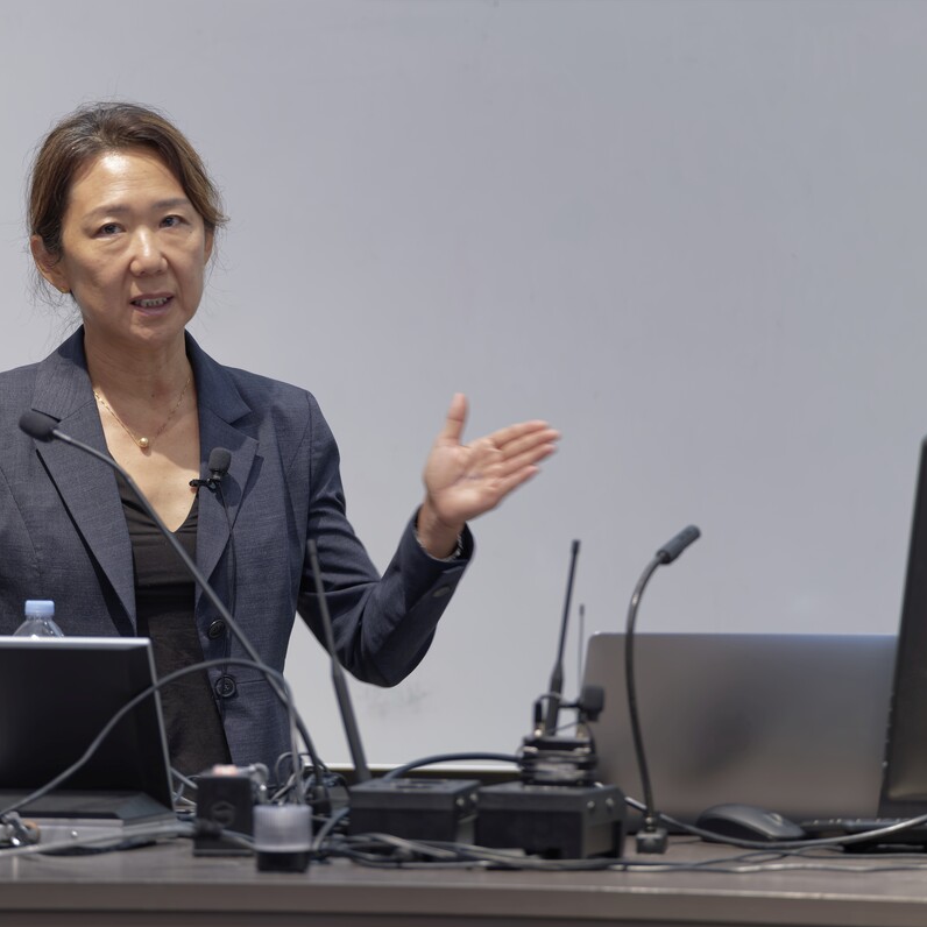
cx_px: 362
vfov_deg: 6.5
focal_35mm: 269
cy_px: 465
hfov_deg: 6.5
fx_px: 8150
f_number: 2.8
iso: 800
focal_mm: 140
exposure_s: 1/60
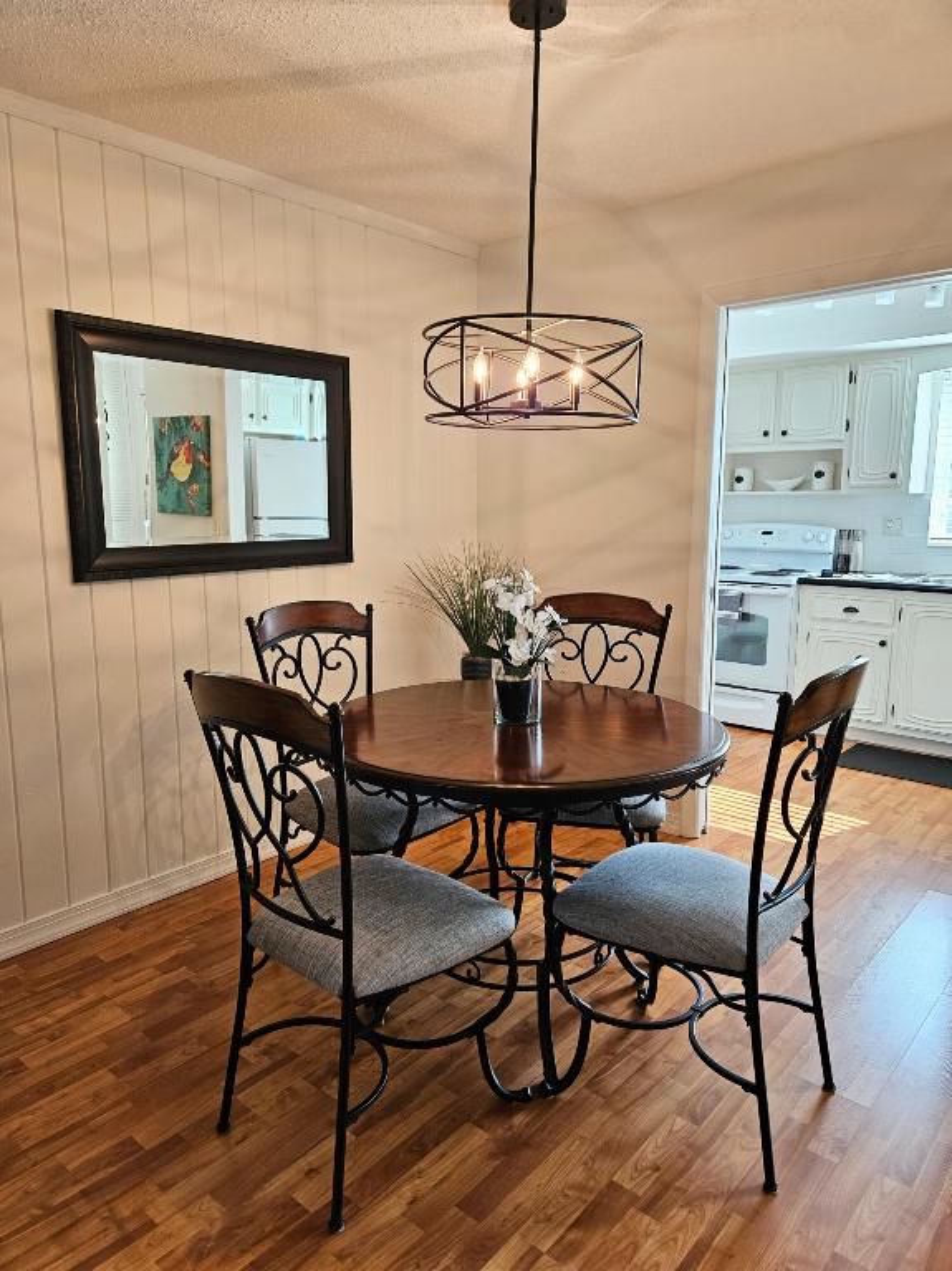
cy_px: 636
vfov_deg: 74.0
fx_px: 844
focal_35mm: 23
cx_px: 476
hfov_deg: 58.8
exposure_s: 1/120
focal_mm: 5.4
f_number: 1.8
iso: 160
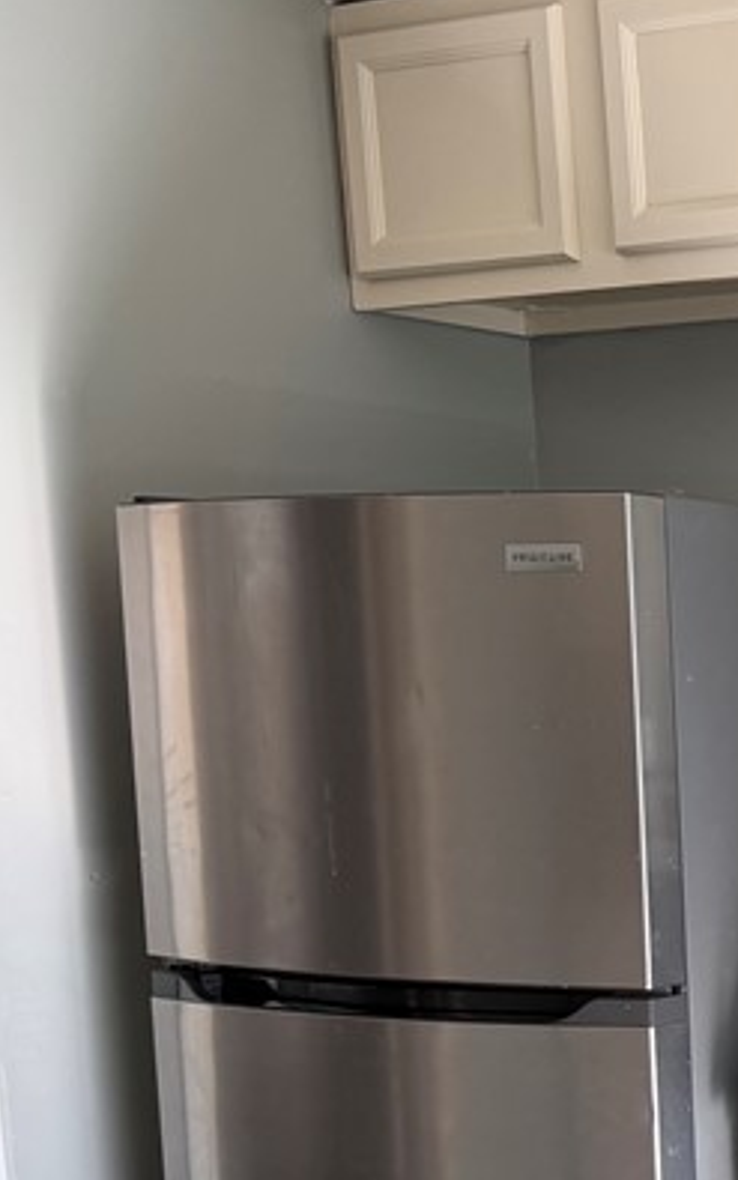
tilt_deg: -8.3
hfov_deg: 15.6
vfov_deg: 30.3
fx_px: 2123
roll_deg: +1.5
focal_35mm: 66
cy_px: 944
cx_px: 1476
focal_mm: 6.76
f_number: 1.78
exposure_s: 1/121
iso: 100
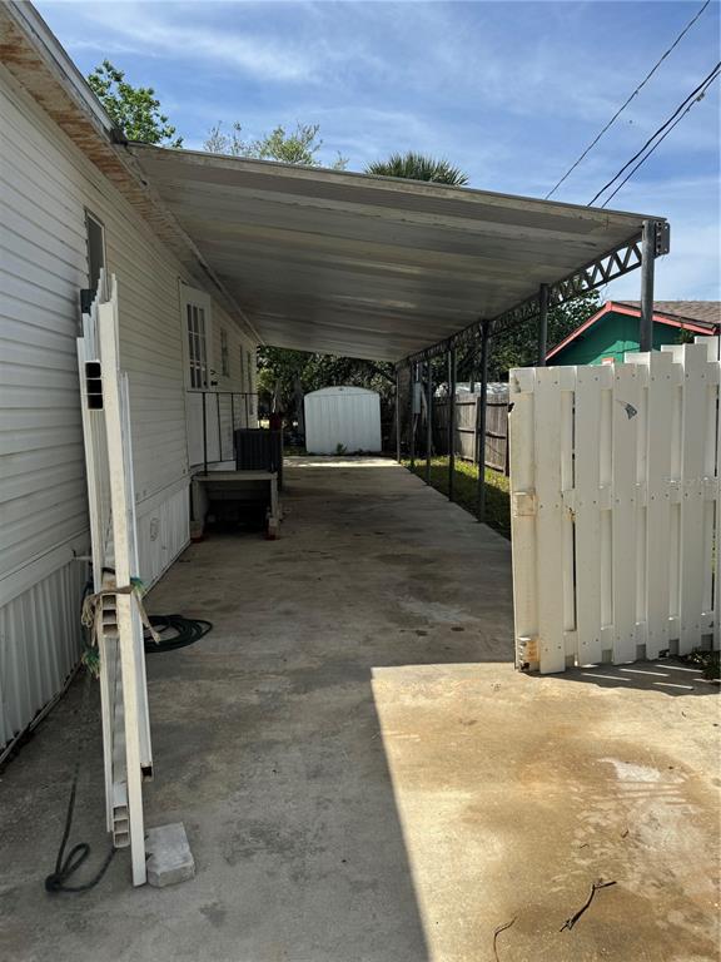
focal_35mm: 24
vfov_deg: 71.6
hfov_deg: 56.8
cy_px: 481
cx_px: 360
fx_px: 667
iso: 80
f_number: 1.78
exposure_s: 1/4950
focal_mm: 6.76
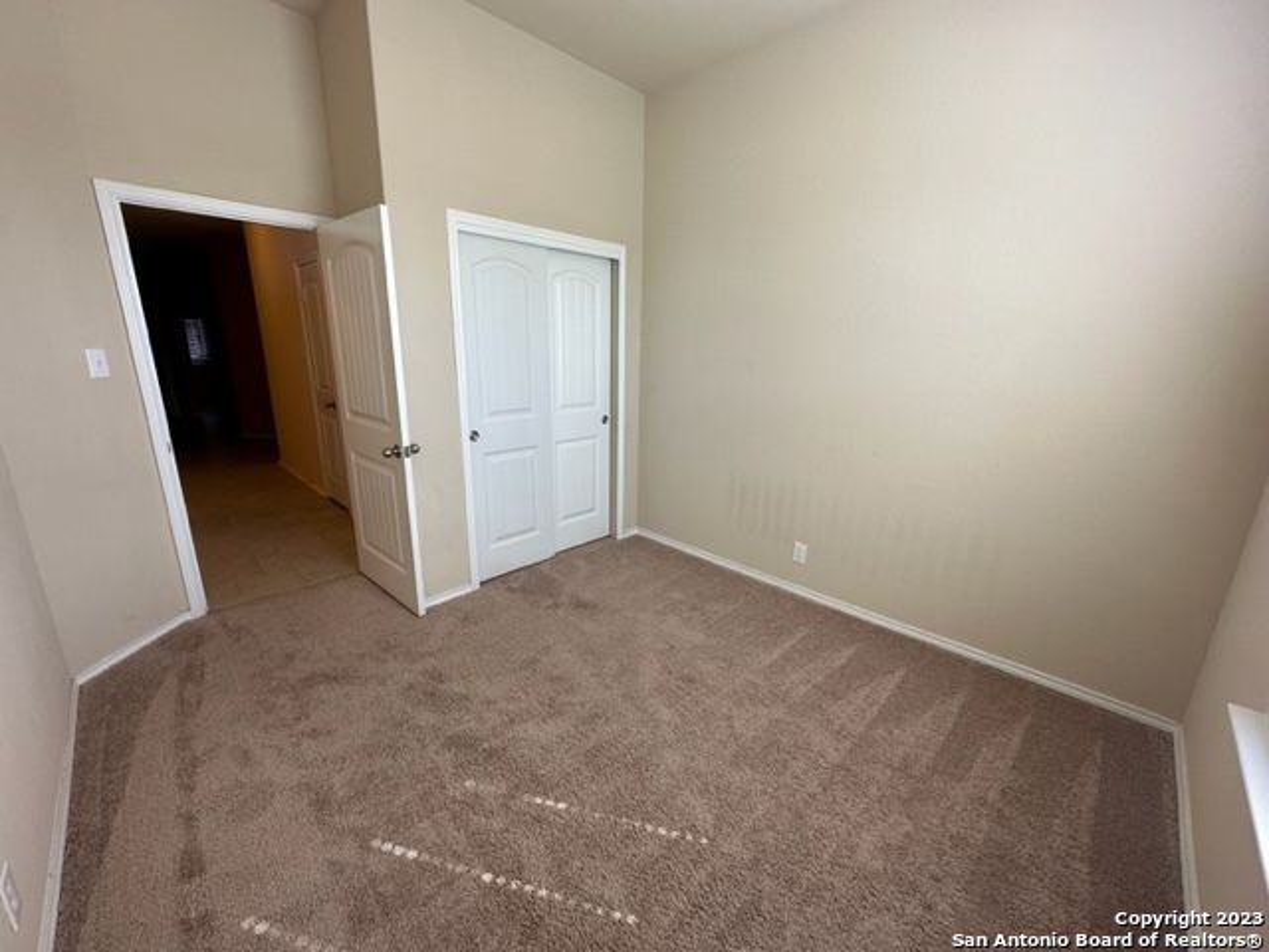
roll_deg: -1.5
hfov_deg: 102.1
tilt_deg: -14.8
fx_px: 513
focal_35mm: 14
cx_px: 634
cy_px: 476
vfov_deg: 85.7
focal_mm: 2.22
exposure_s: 1/120
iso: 64
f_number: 2.2
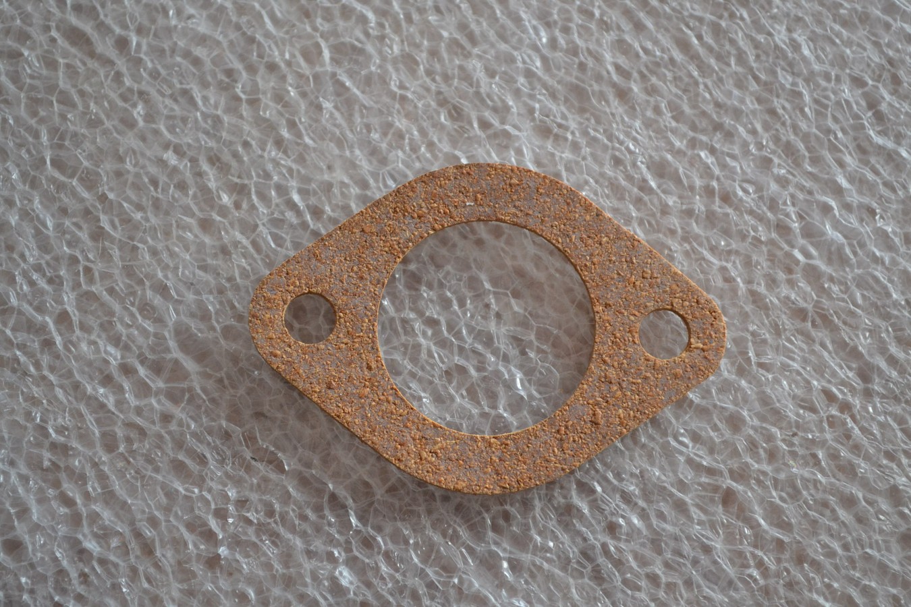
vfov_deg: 19.7
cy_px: 304
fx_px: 1746
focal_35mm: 69
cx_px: 456
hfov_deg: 29.2
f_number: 5.3
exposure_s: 1/60
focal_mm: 46
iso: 1100
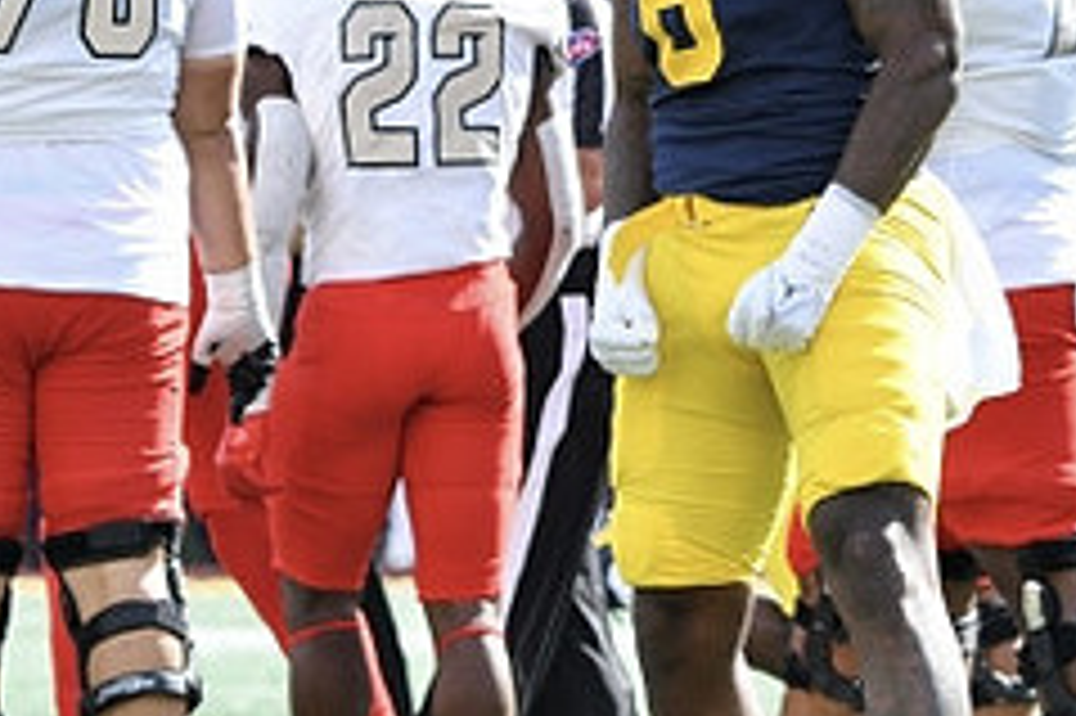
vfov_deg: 1.8
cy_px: 266
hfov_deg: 2.7
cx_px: 810
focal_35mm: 764
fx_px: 22819
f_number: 5.3
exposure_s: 1/1000
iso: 640
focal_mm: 210
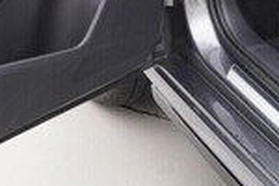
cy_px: -73
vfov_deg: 10.1
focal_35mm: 132
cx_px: 264
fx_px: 1023
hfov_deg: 15.3
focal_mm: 24
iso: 500
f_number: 4
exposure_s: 1/60
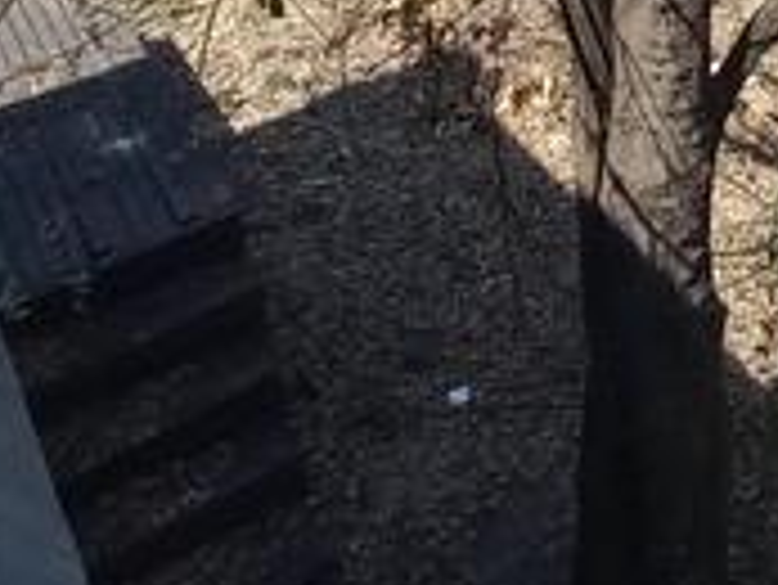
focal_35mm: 60
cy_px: -698
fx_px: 1349
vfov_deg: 16.2
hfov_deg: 27.5
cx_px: 980
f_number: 2.2
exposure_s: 1/503
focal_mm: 1.42
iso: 40
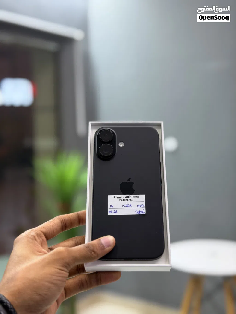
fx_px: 436
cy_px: 157
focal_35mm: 48
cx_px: 118
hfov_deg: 30.3
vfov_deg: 39.7
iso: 64
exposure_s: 1/50
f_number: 1.78
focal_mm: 6.76
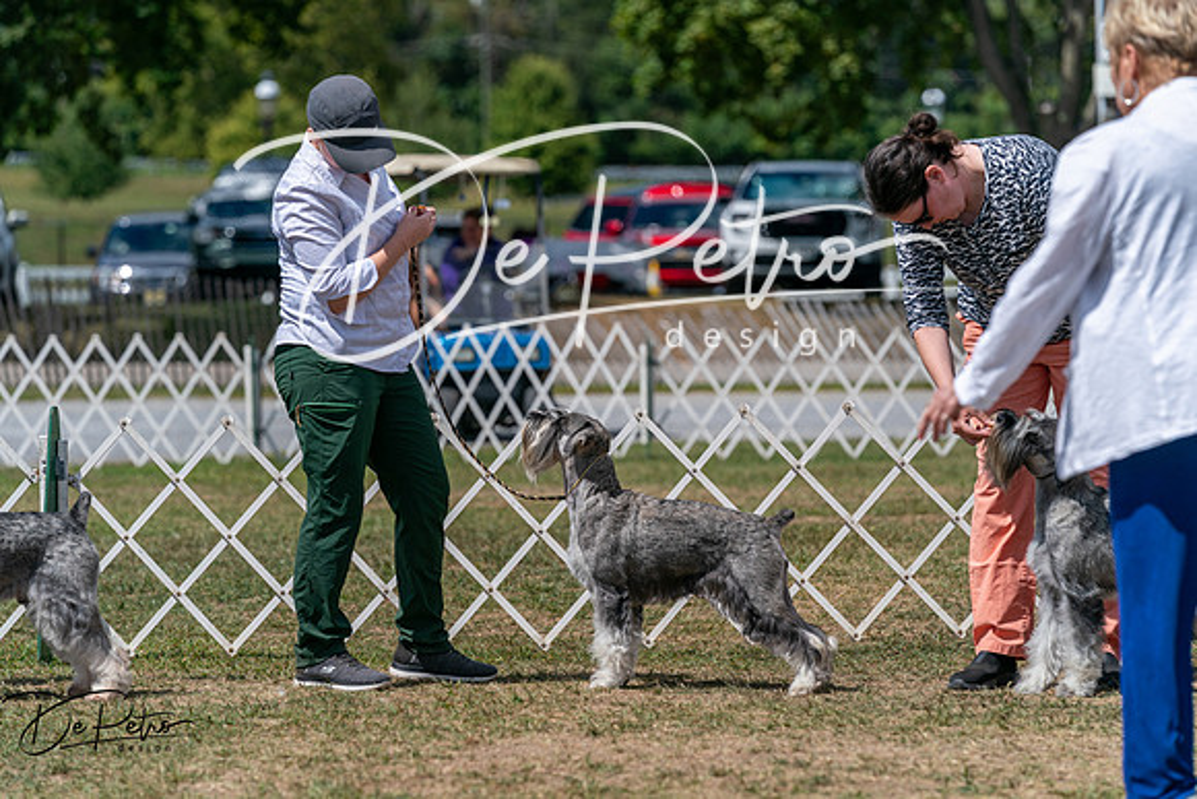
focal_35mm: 200
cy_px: 400
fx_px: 6651
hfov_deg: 10.3
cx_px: 598
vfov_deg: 6.9
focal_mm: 200
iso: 160
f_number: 5
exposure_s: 1/2000
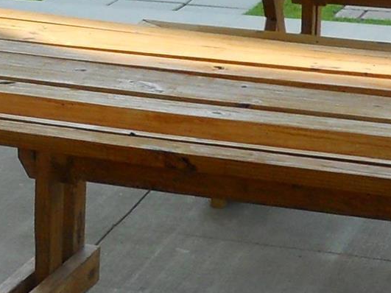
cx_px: -181
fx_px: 1829
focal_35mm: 162
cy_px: -32
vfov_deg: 9.1
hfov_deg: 11.7
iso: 125
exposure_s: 1/250
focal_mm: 5
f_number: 2.7
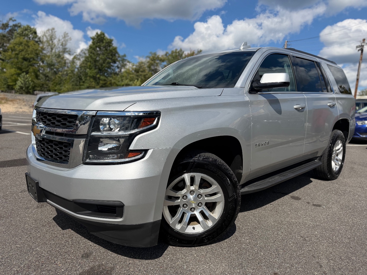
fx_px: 254
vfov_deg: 56.8
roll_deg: -3.3
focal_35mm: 24
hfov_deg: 71.6
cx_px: 184
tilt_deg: -5.4
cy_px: 138
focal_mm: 6.76
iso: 100
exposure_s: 1/9091
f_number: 1.78
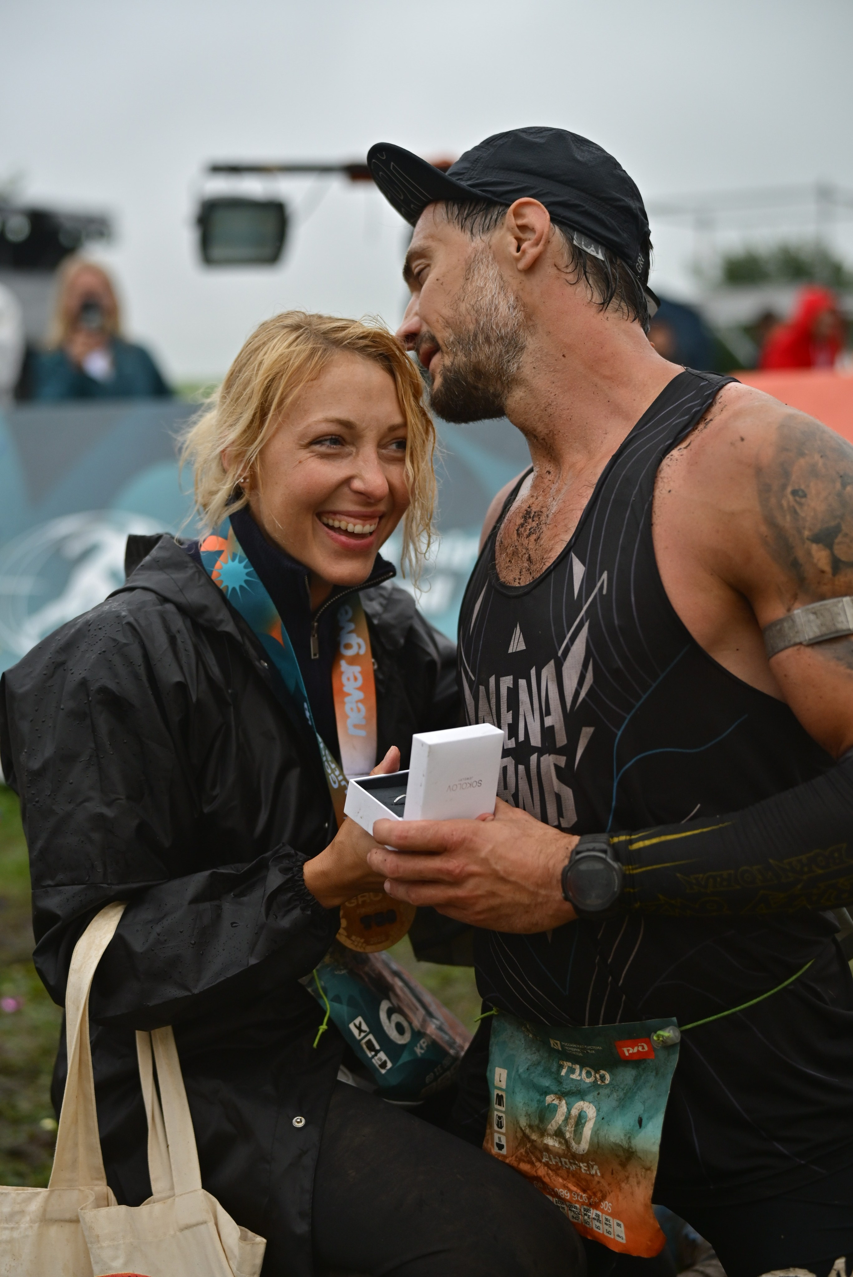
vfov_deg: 35.6
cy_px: 638
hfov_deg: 24.2
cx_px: 426
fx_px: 1988
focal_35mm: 56
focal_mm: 56
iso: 800
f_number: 2.4
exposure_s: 1/1250
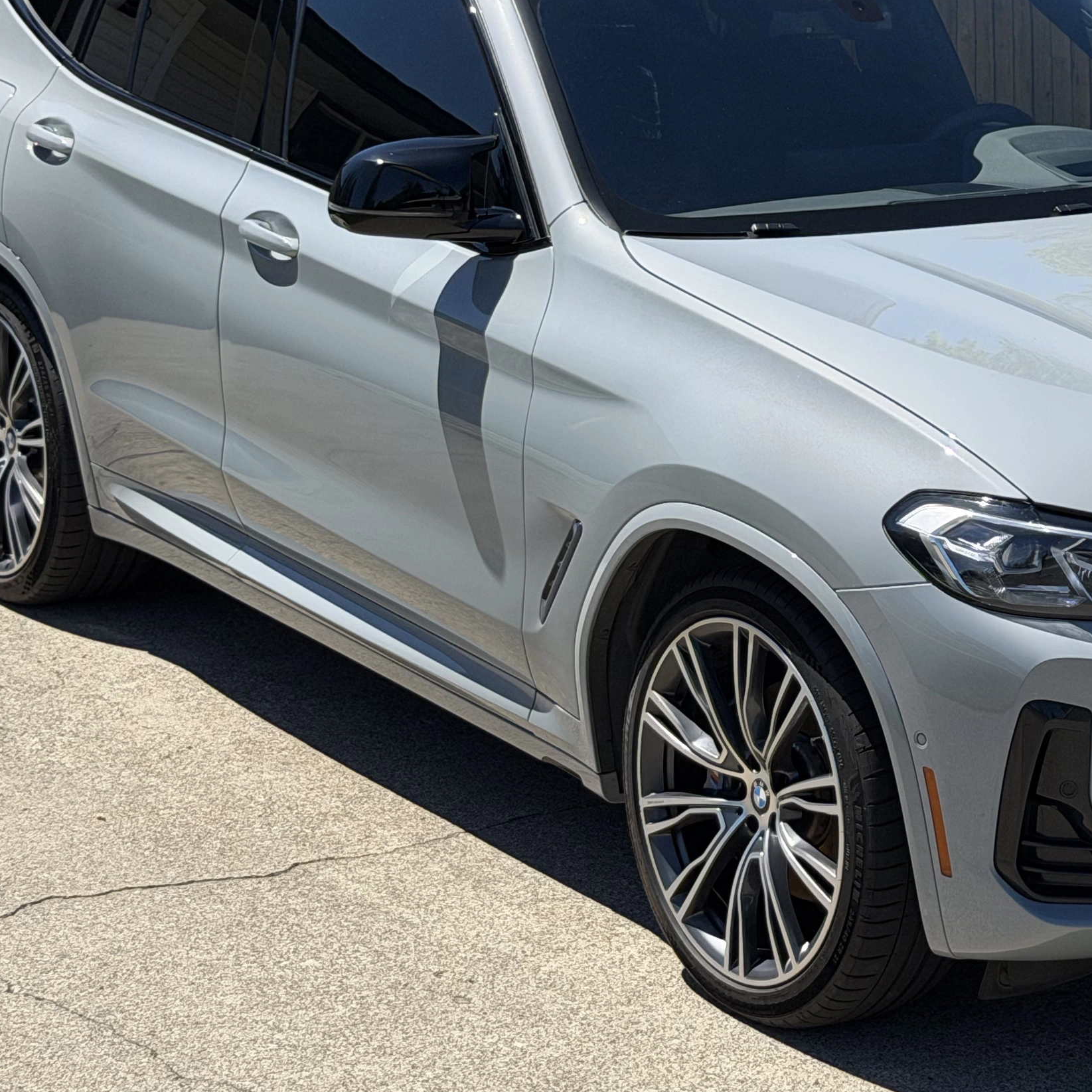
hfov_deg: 16.6
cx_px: 913
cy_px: 380
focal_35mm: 104
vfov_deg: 16.7
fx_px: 3712
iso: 64
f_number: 1.78
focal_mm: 6.76
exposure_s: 1/4329
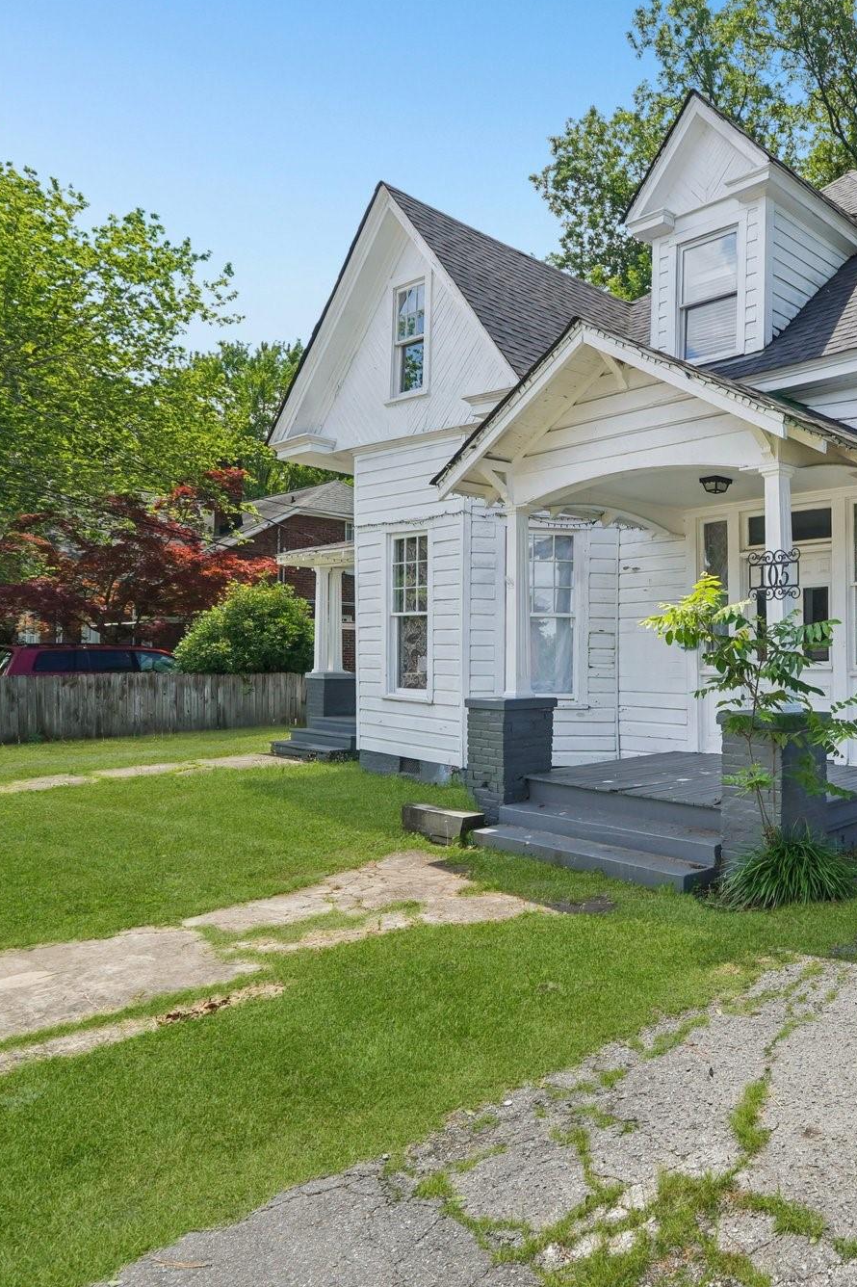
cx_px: 807
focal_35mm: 23
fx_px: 822
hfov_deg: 48.0
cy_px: 635
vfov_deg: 76.1
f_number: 8
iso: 100
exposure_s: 1/60
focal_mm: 10
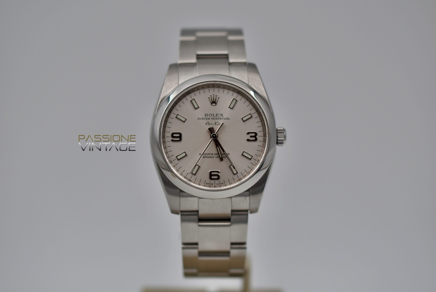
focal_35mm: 135
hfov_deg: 15.2
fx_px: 1636
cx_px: 218
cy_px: 146
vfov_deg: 10.2
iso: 100
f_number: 3.3
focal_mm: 90
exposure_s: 1/200
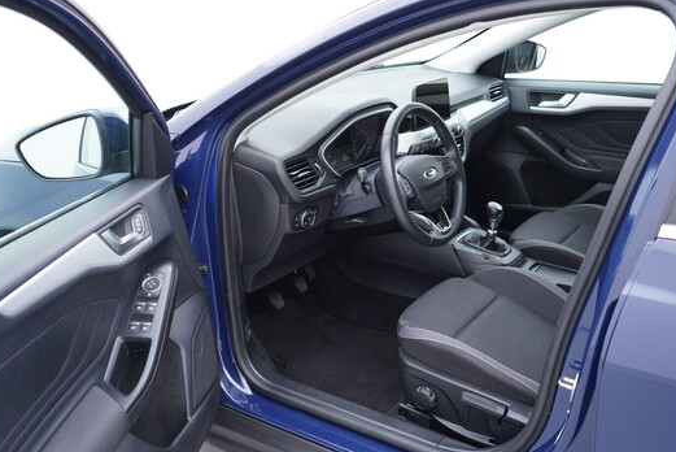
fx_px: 714
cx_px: 340
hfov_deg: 50.7
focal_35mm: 38
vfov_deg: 35.1
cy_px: 233
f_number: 2.8
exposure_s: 1/40
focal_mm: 24
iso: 200
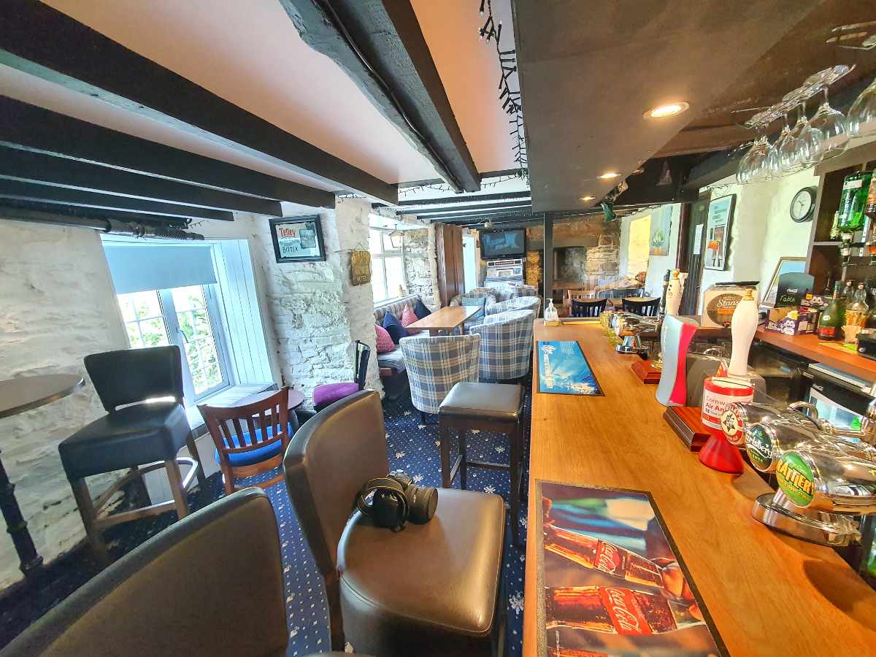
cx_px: 438
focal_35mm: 13
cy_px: 328
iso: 640
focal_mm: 1.8
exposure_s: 1/33
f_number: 2.2
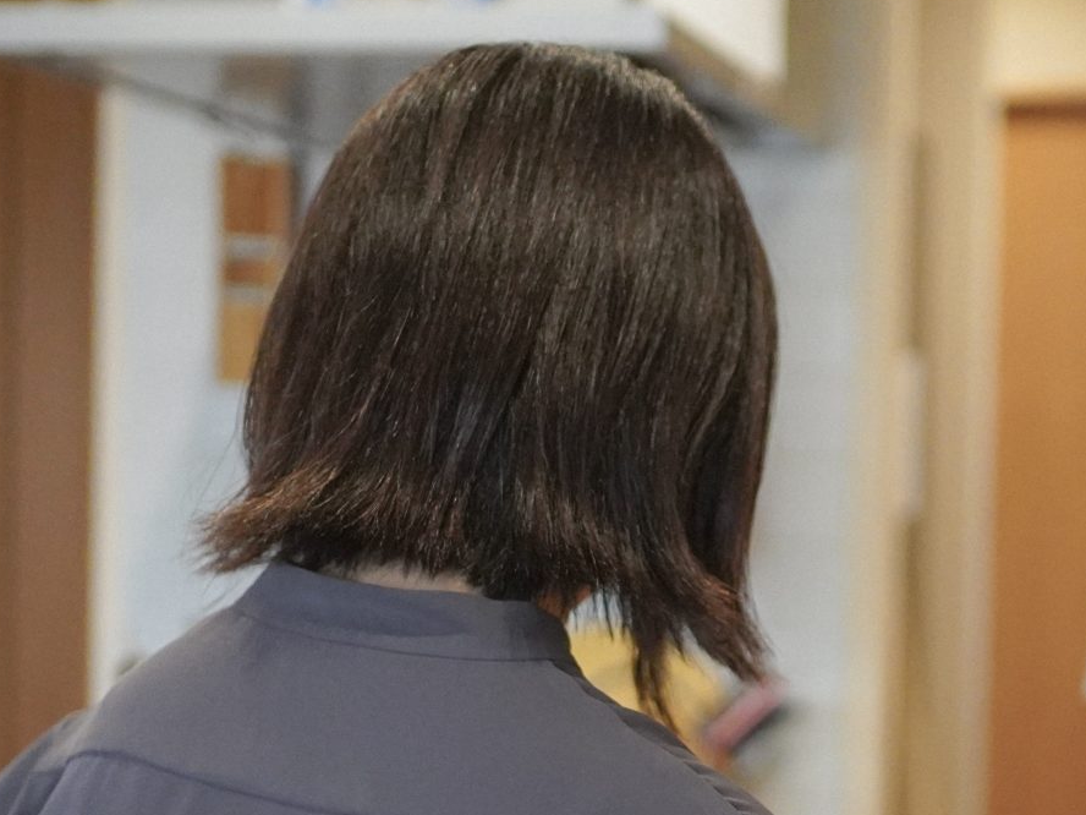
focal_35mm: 97
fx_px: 3043
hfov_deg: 20.1
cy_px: 635
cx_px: 811
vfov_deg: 15.2
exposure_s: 1/1600
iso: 5000
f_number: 1.8
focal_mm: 35
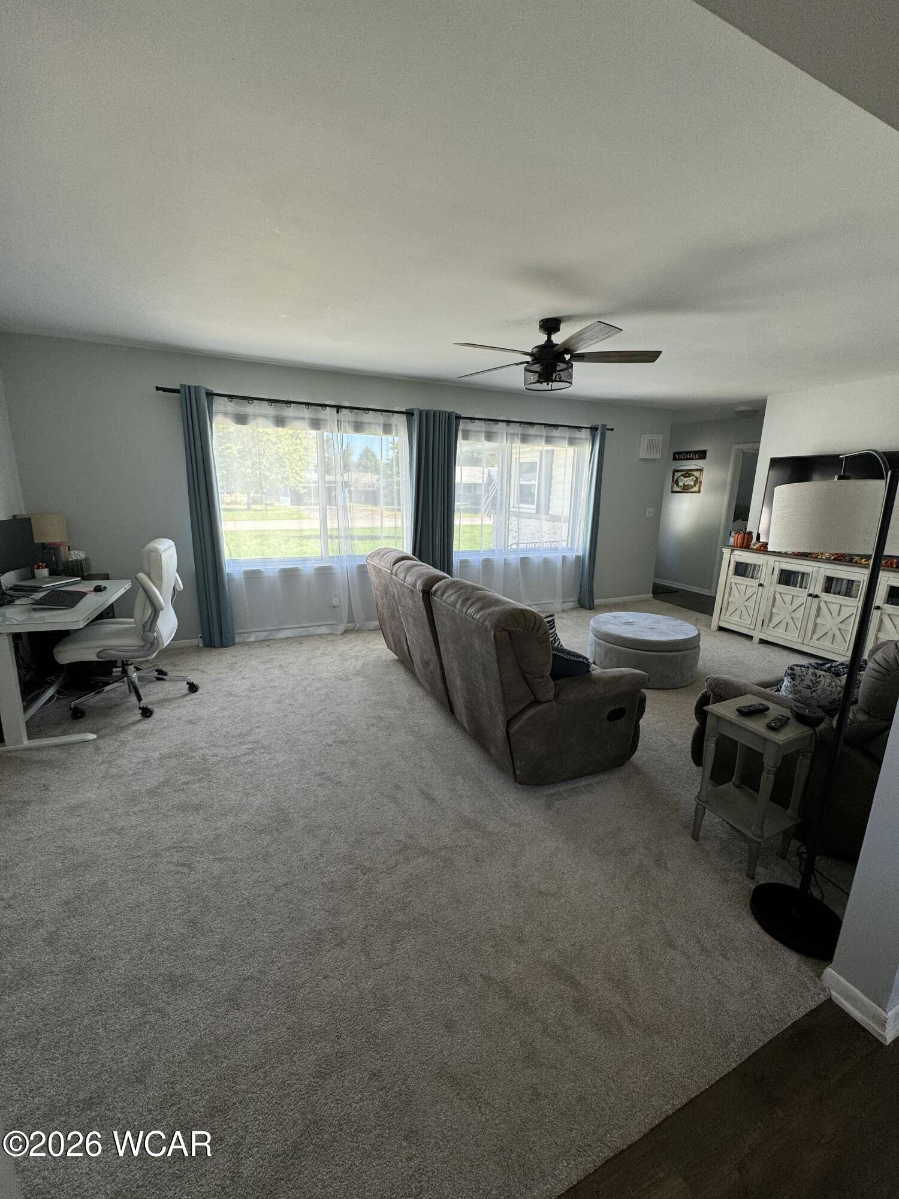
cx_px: 450
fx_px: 485
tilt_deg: -12.7
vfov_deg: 102.1
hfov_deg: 85.7
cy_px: 600
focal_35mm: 14
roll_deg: -1.5
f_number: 2.2
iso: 64
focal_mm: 2.22
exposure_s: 1/99
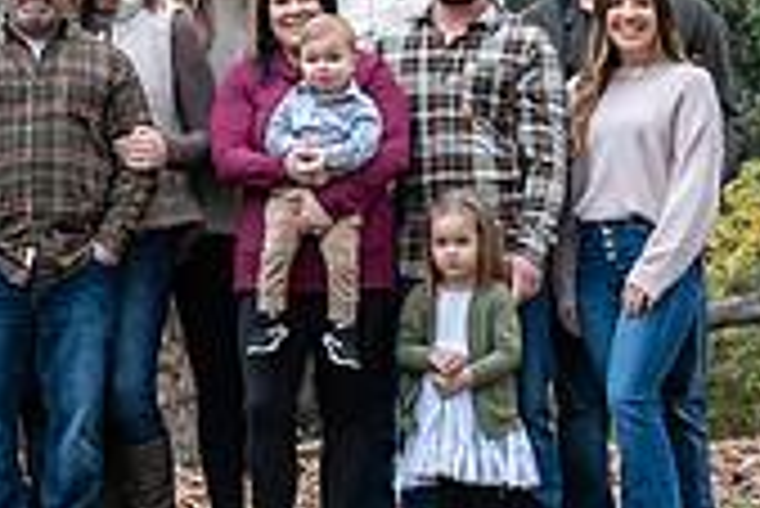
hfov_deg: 6.1
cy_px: 92
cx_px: -247
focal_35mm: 336
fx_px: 7099
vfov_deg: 4.1
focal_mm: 98
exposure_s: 1/125
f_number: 4
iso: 200
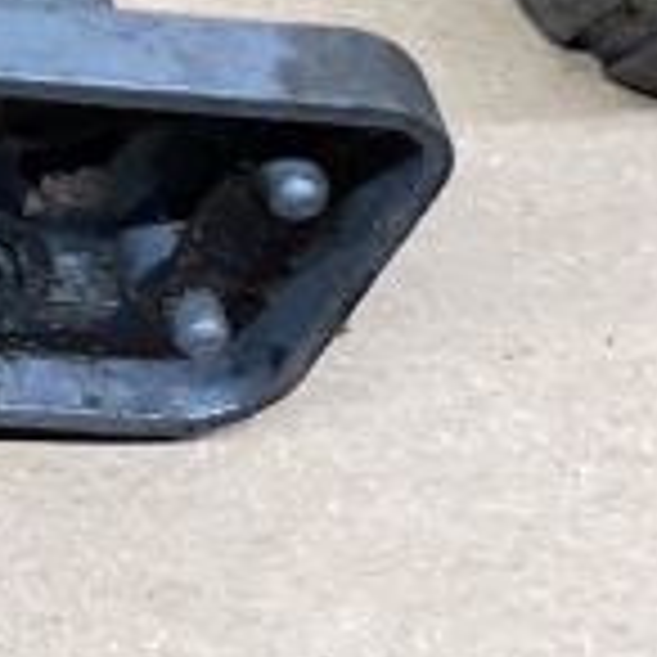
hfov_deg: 8.0
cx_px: -1287
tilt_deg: -66.7
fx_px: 4058
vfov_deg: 8.8
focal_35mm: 189
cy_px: -603
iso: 80
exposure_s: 1/100
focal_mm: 4.2
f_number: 1.6
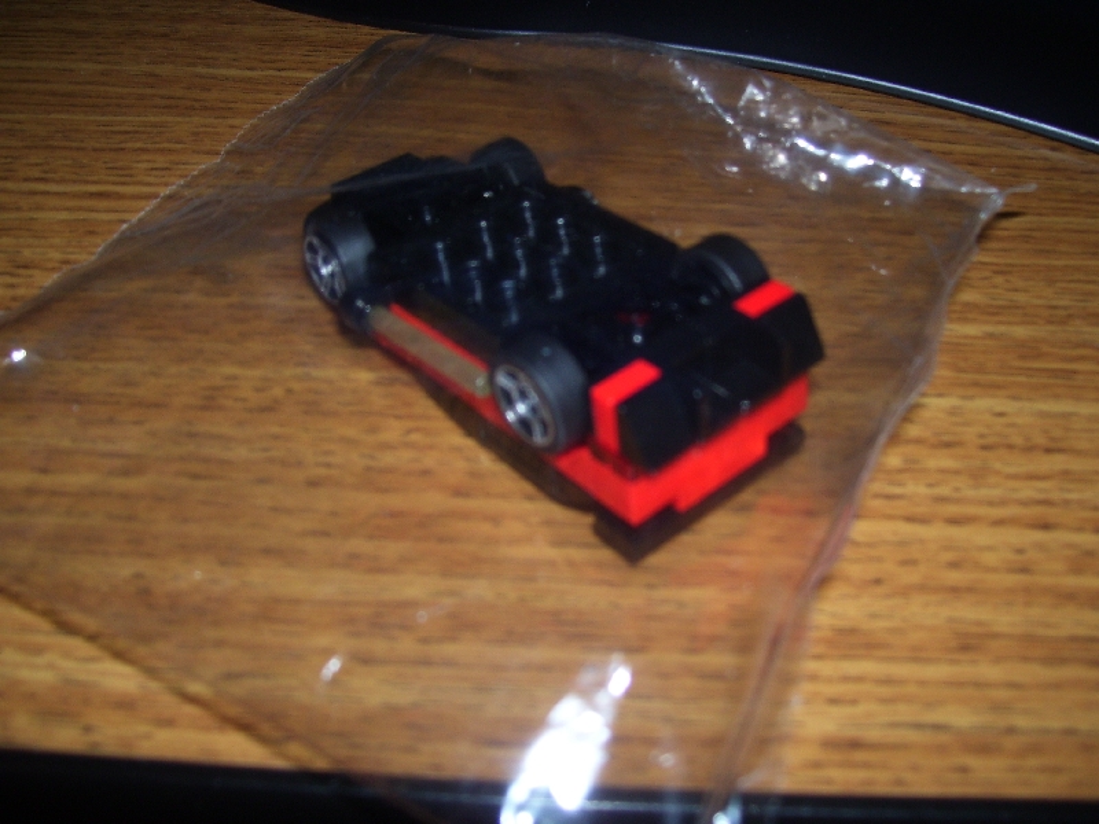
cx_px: 550
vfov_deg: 38.7
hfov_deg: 50.1
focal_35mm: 37
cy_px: 412
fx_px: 1175
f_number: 2.7
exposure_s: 1/60
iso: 80
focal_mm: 6
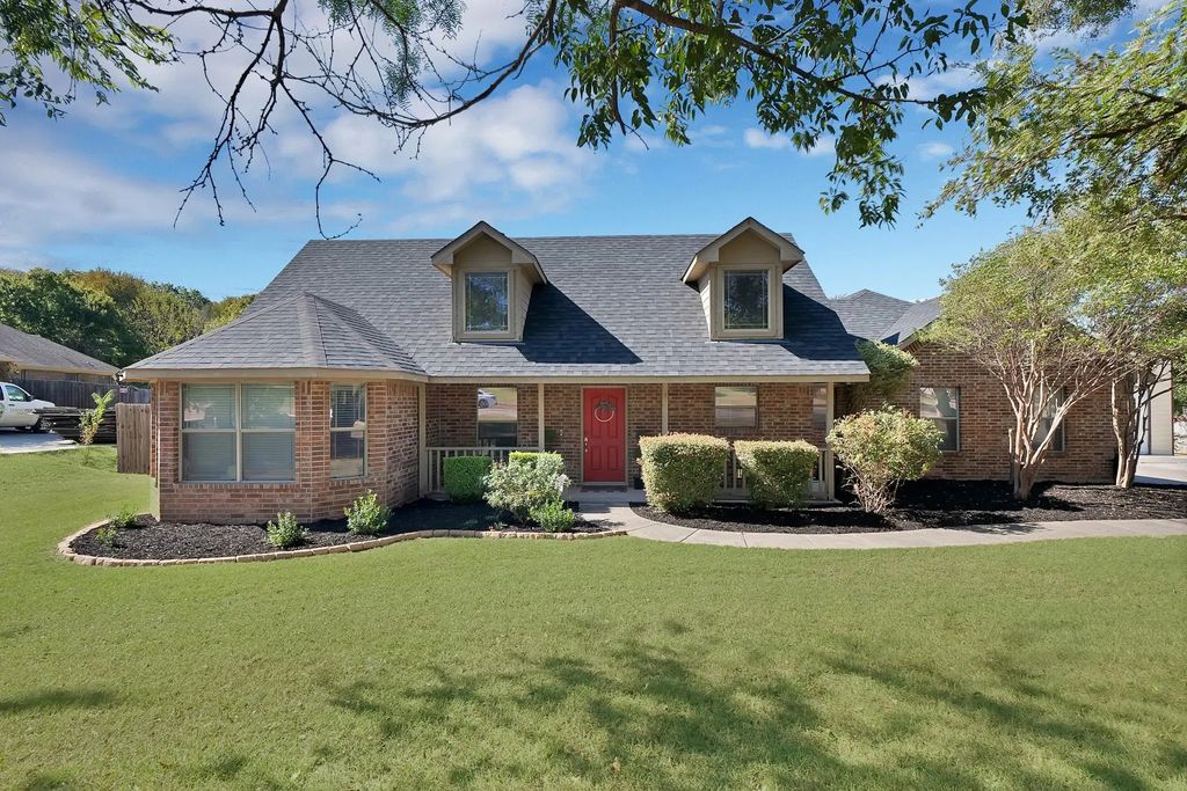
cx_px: 594
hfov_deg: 93.3
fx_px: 561
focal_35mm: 17
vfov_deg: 70.5
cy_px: 396
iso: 640
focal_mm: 17
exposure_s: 1/250
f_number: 9
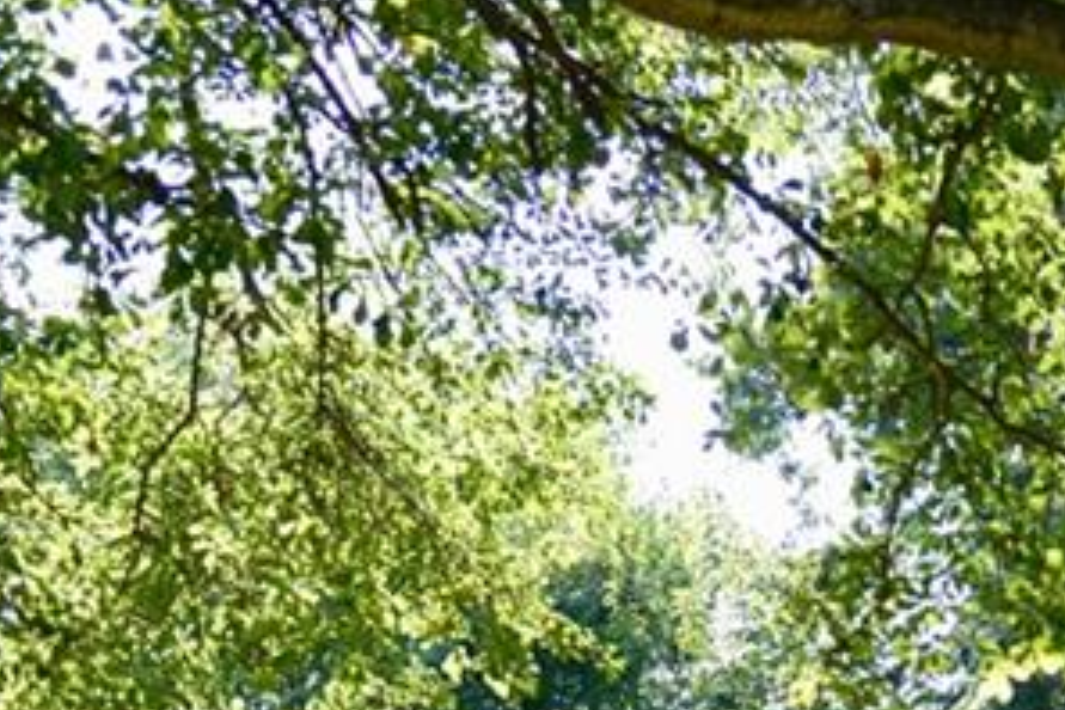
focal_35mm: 124
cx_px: 1438
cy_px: 1185
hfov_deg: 15.6
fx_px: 3668
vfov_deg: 10.5
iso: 500
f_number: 4
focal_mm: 36
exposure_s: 1/640
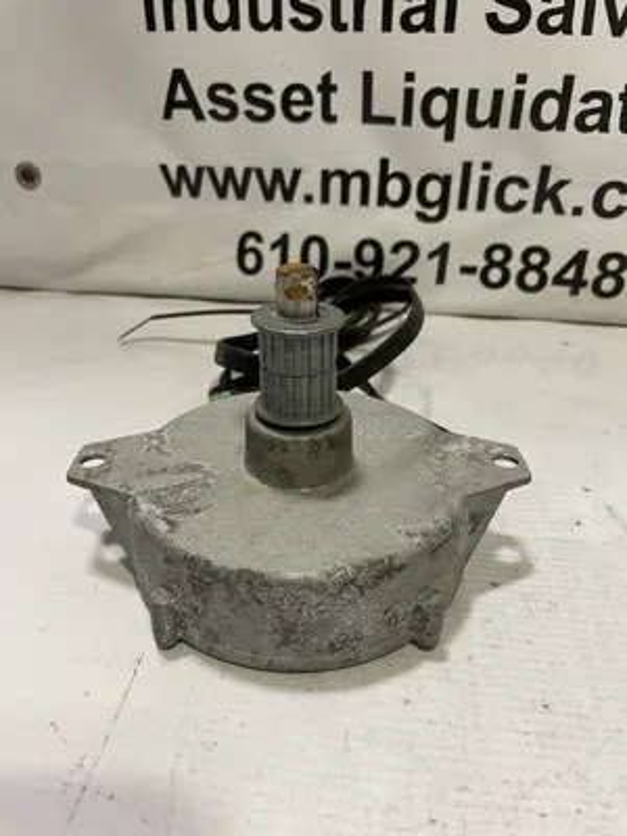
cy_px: 418
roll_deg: -1.5
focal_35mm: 26
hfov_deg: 53.1
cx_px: 314
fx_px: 628
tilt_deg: -30.6
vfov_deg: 67.3
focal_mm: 4.2
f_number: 1.6
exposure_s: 1/60
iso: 125
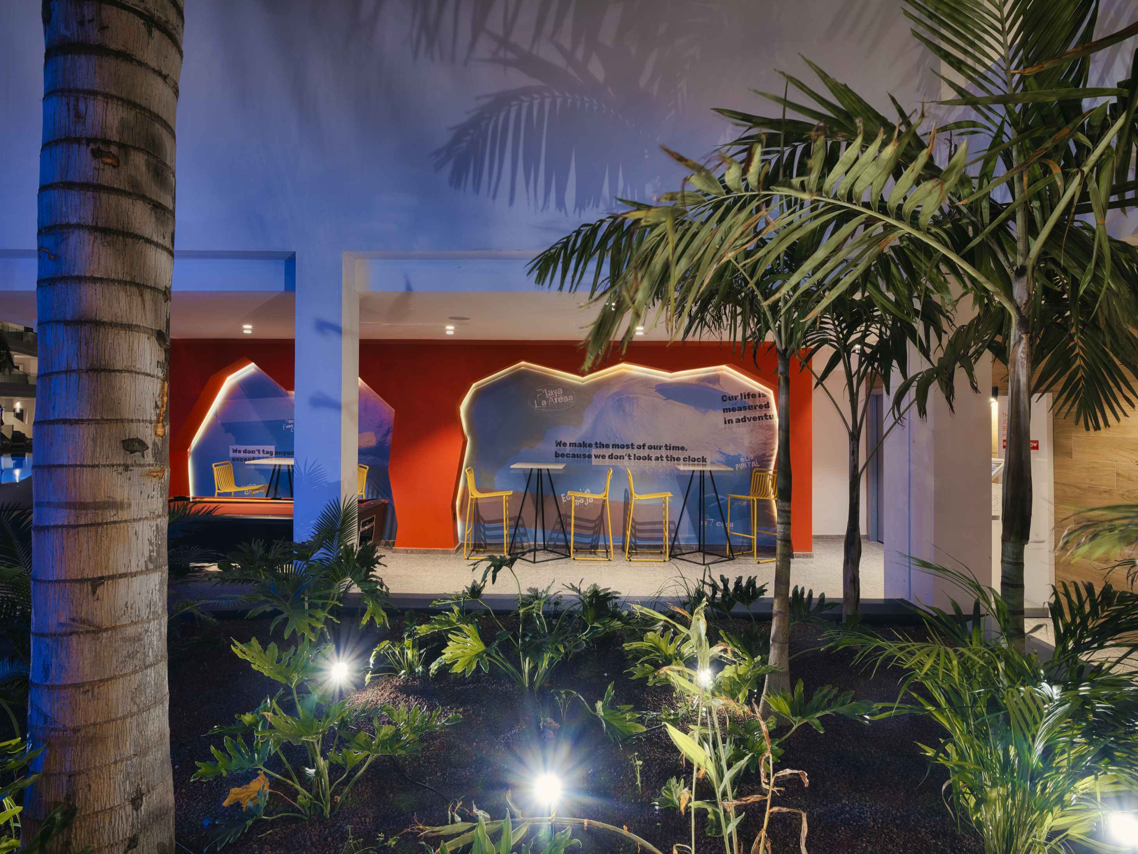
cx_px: 569
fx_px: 592
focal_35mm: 18
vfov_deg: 71.6
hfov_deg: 87.8
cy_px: 427
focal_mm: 23
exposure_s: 2
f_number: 16
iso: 160
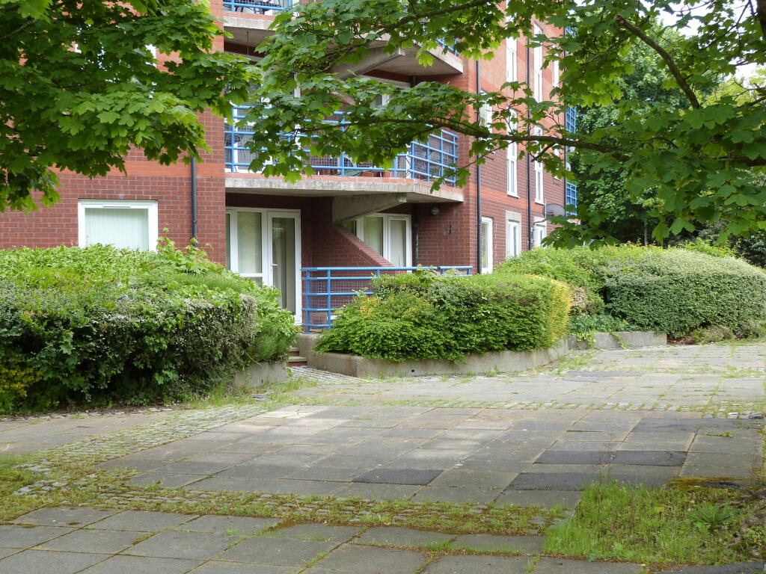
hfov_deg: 35.5
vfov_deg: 27.0
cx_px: 383
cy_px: 287
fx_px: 1195
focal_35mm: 54
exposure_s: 1/125
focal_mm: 9.7
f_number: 3.2
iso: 100
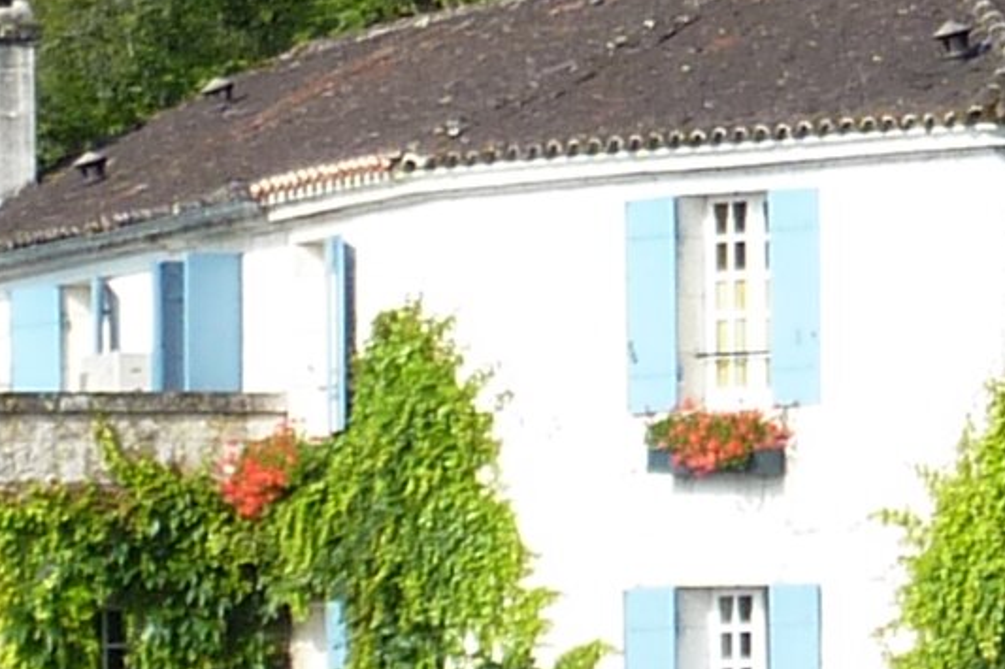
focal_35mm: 420
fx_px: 11721
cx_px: 1650
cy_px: 669
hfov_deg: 4.9
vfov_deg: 3.3
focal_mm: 9.7
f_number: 3.9
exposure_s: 1/250
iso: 80
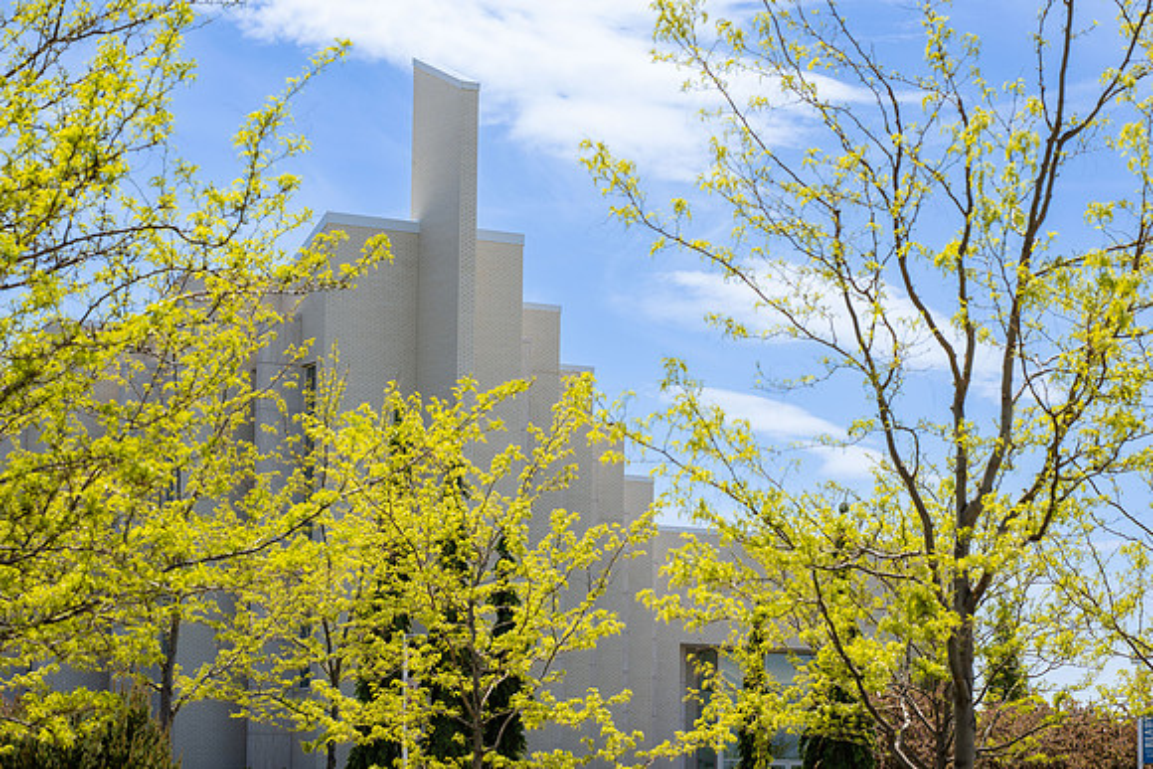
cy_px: 384
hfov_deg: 19.5
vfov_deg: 13.0
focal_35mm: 105
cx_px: 576
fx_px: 3364
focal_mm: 105
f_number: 6.3
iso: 100
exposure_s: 1/400
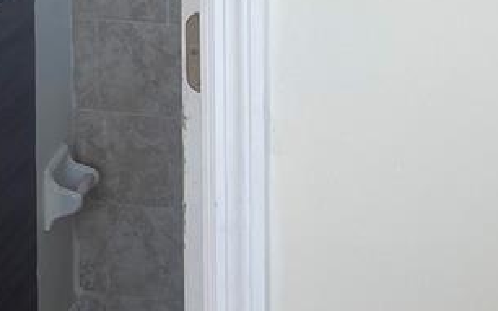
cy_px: -129
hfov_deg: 18.7
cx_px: -138
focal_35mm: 104
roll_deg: +2.1
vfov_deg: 12.1
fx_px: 1411
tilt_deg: -6.2
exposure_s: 1/147
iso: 32
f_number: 1.6
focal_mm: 5.1
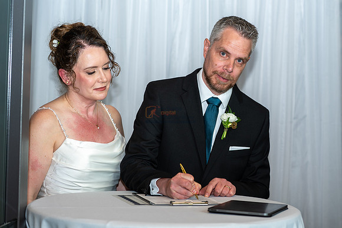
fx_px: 806
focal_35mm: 85
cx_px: 207
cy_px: 91
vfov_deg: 16.1
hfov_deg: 23.9
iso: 125
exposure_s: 1/160
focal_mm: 70
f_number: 4
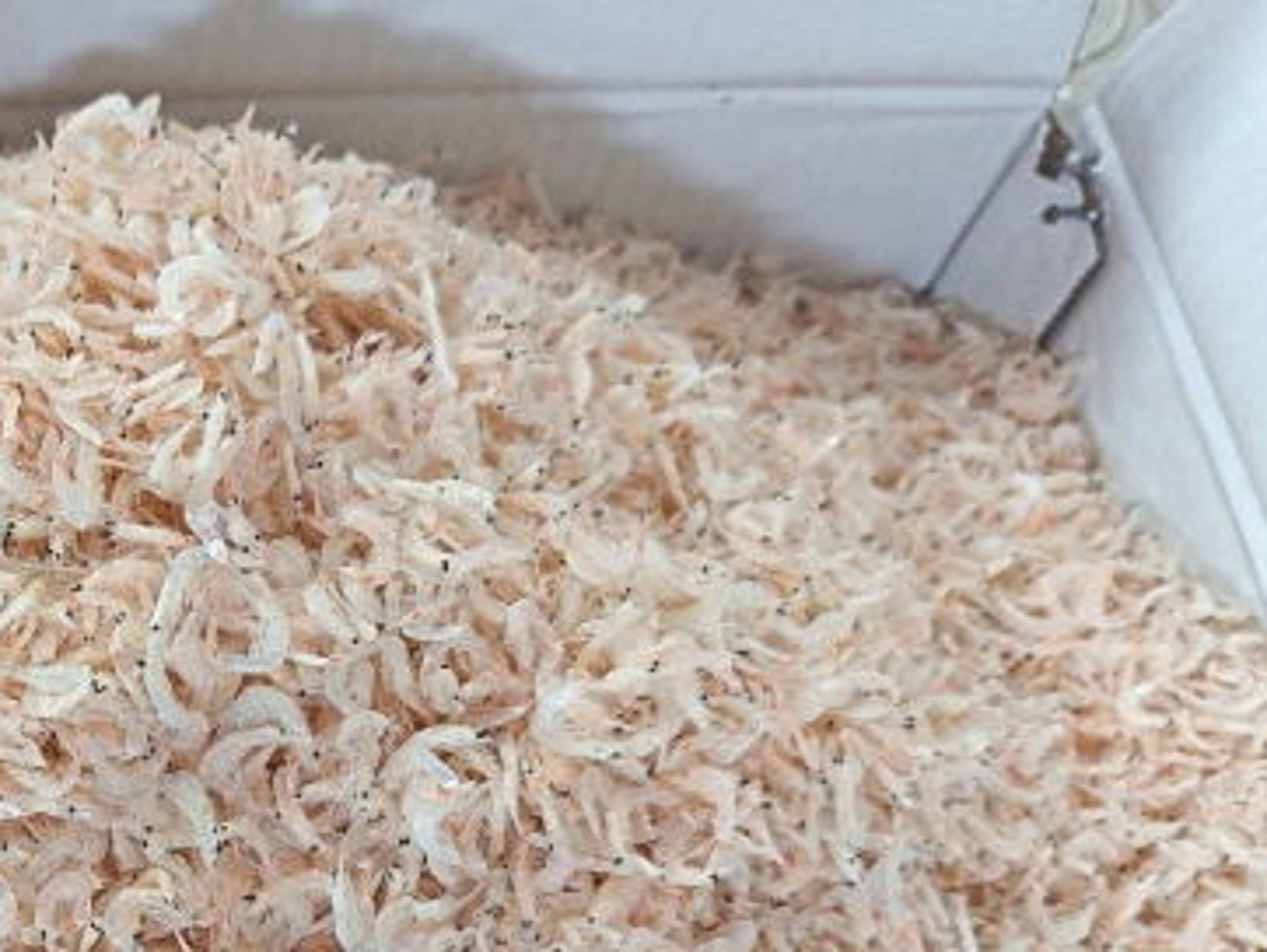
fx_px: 1941
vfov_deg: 25.9
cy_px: 994
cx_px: -35
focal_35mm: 53
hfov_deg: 32.8
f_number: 1.75
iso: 1416
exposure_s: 1/100
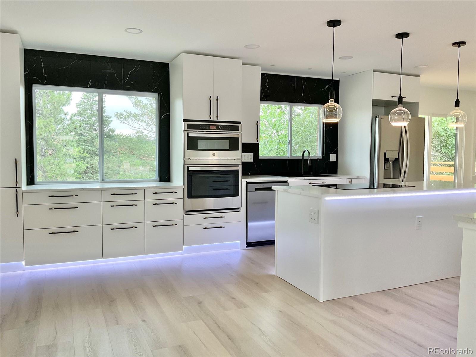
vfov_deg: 48.2
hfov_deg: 61.7
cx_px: 238
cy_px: 178
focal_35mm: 29
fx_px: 399
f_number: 1.8
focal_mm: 3
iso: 64
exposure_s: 1/120
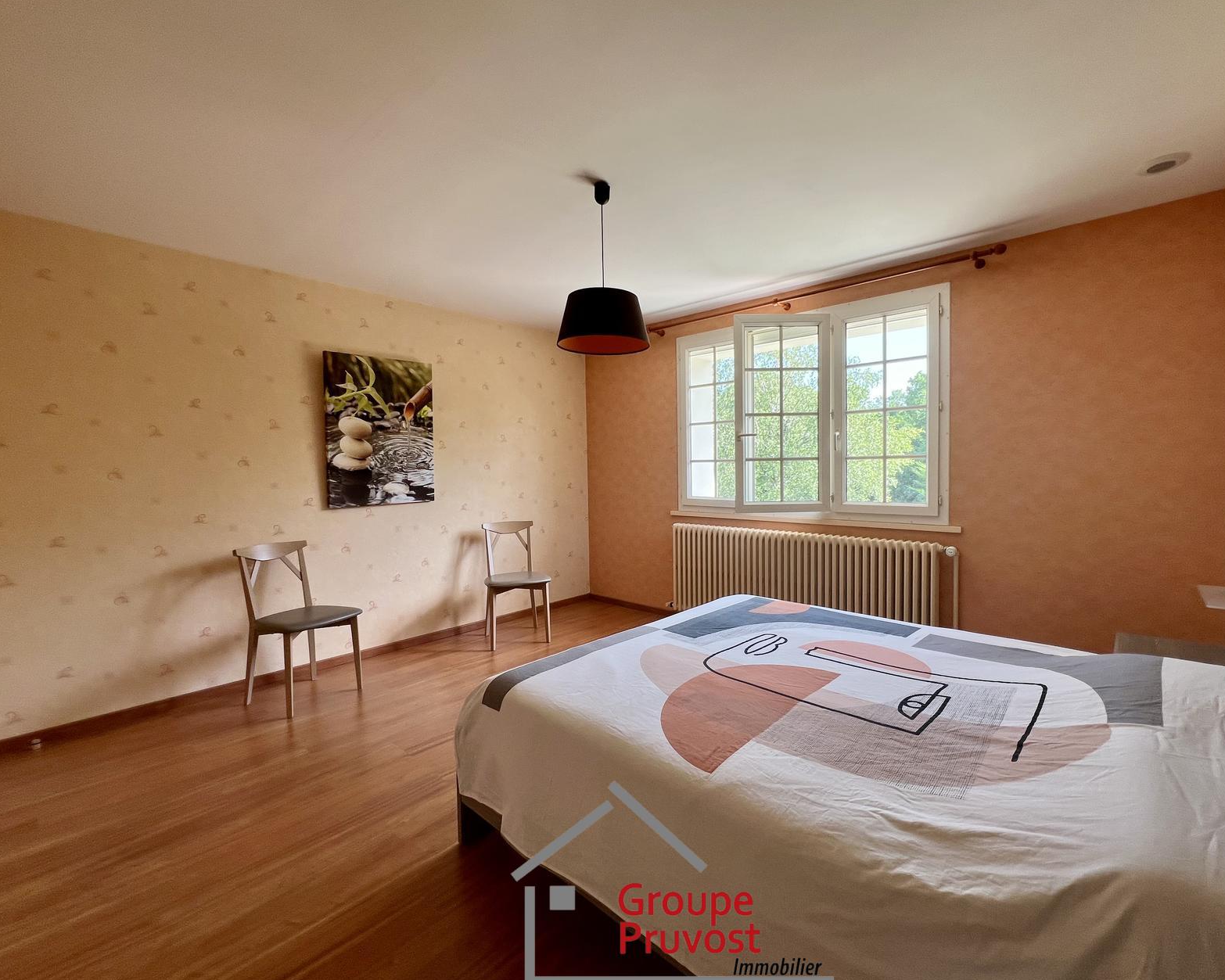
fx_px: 508
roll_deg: +1.2
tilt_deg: -1.4
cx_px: 672
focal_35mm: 14
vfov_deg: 88.0
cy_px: 489
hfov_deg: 100.4
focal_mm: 1.57
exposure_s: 1/99
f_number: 1.8
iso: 32
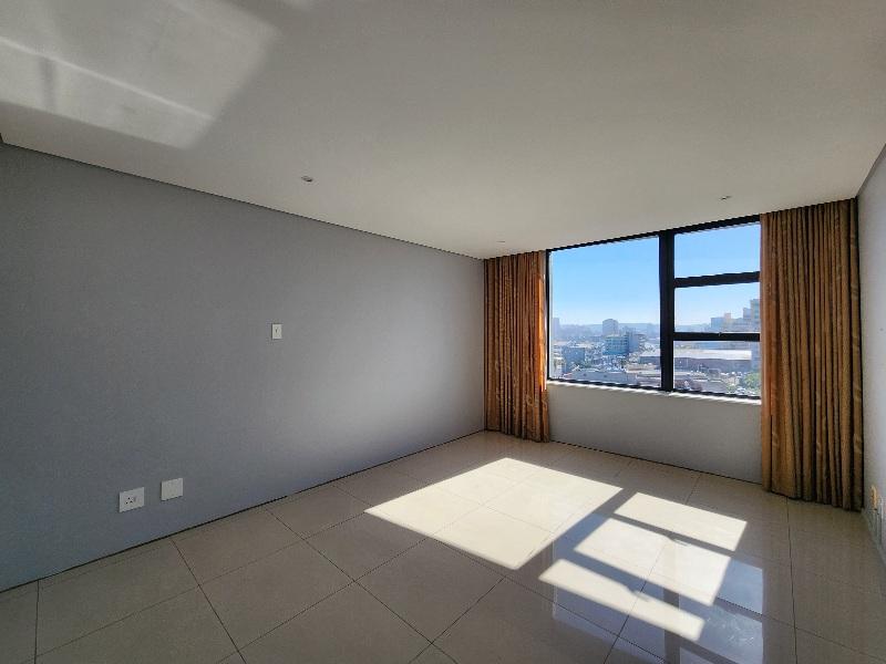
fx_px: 333
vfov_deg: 89.9
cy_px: 332
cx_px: 443
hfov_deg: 106.2
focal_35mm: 13
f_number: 2.2
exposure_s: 1/1250
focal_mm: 2.2
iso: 50
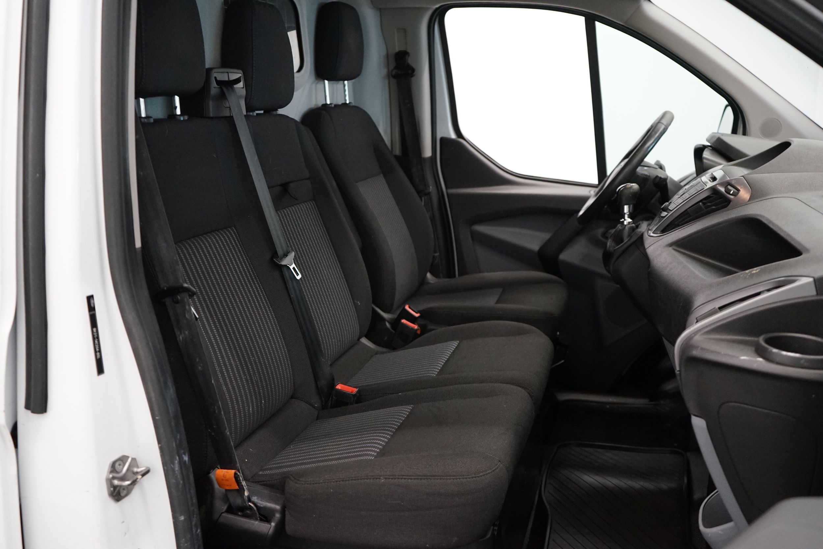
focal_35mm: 33
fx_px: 754
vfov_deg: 40.0
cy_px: 274
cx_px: 412
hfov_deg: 57.2
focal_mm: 33
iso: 3200
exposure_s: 1/160
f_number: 4
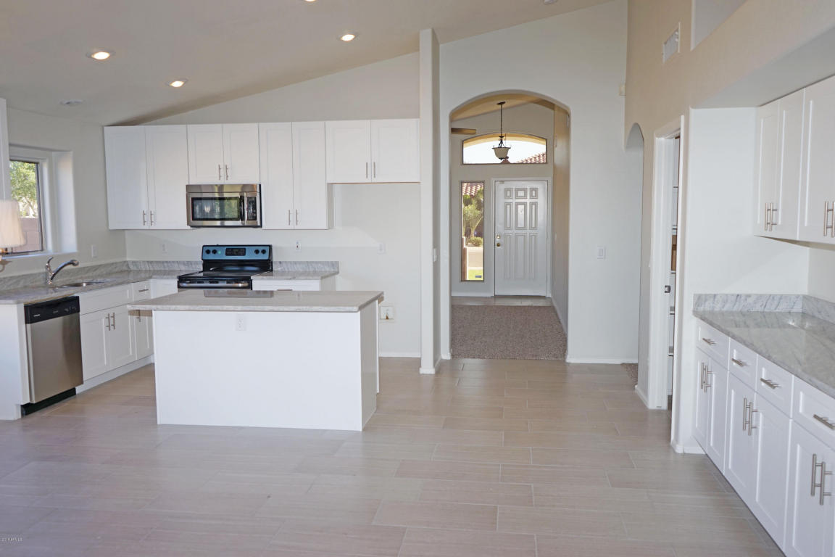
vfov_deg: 45.0
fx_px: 673
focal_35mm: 29
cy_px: 278
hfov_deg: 63.7
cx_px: 418
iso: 160
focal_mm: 29
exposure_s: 1/160
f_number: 4
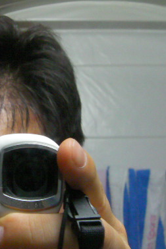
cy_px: 124
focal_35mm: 67
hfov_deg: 20.1
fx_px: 463
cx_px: 31
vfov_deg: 30.1
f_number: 3.5
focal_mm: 6.8
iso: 198
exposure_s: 1/30
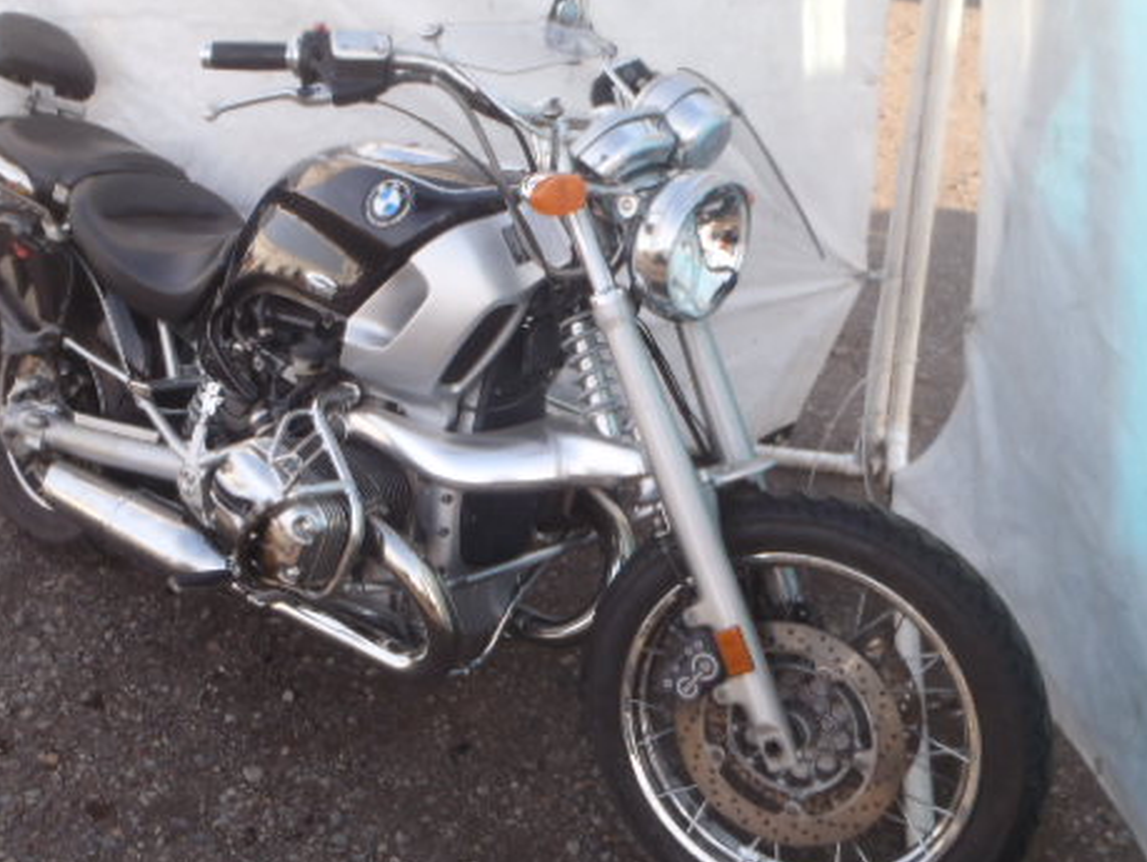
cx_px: 457
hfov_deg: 47.5
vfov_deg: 36.9
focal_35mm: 39
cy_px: 435
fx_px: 1293
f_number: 4.5
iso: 80
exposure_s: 1/100
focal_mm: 5
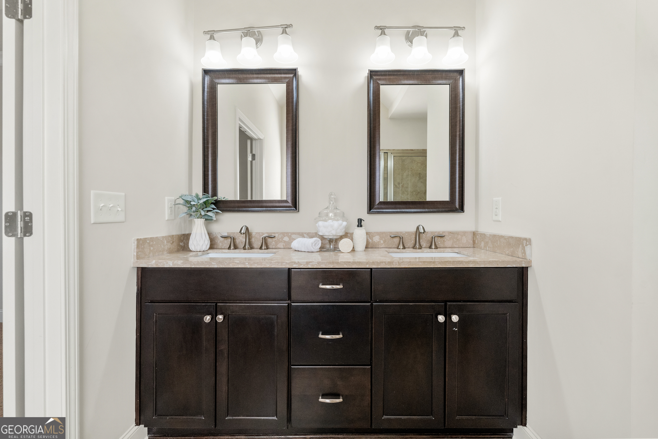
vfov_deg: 73.8
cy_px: 220
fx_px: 292
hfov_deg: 96.7
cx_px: 329
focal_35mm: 16
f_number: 6.3
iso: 1250
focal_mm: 16
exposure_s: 1/100
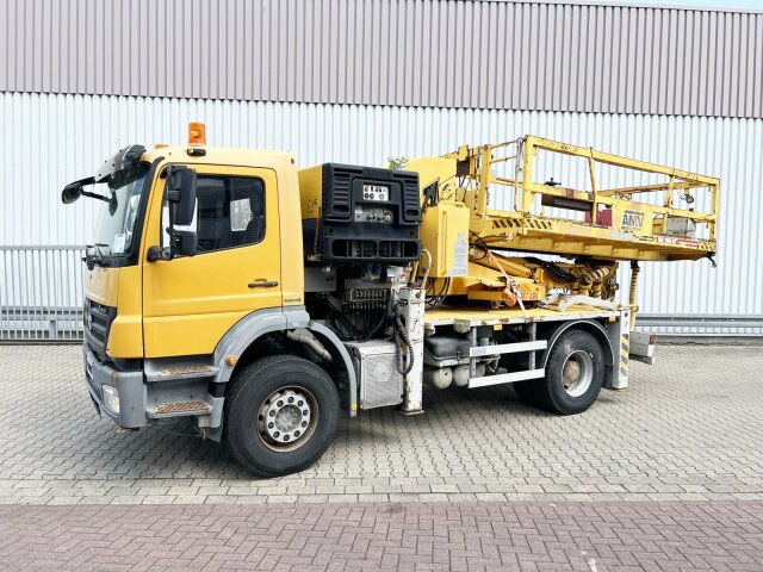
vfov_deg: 53.1
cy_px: 286
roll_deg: -0.9
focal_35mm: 26
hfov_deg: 67.3
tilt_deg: +3.3
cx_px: 382
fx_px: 573
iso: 50
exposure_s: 1/1645
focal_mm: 5.7
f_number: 1.5
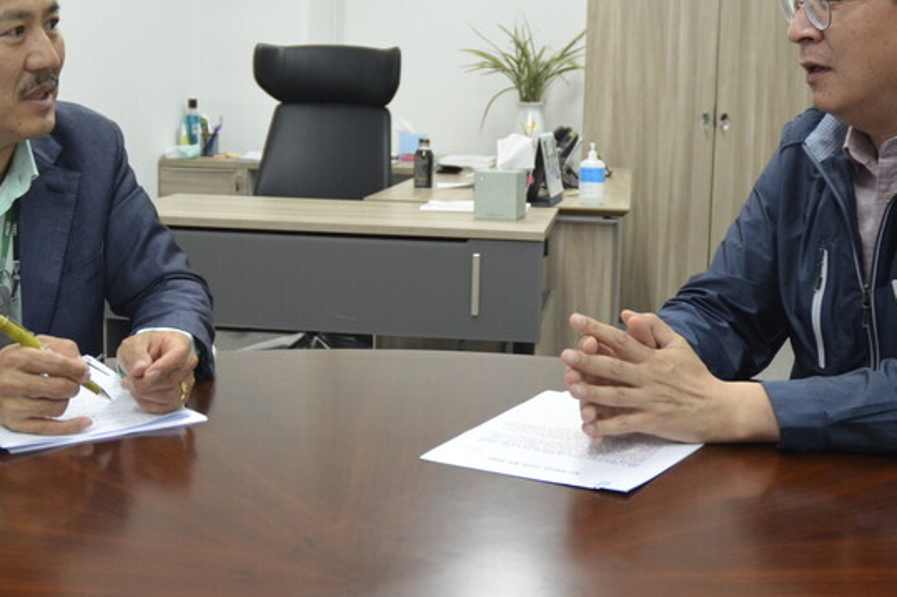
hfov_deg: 41.1
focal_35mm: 48
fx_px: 1196
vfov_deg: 28.0
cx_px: 411
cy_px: 221
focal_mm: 18
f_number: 4
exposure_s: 1/60
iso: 640
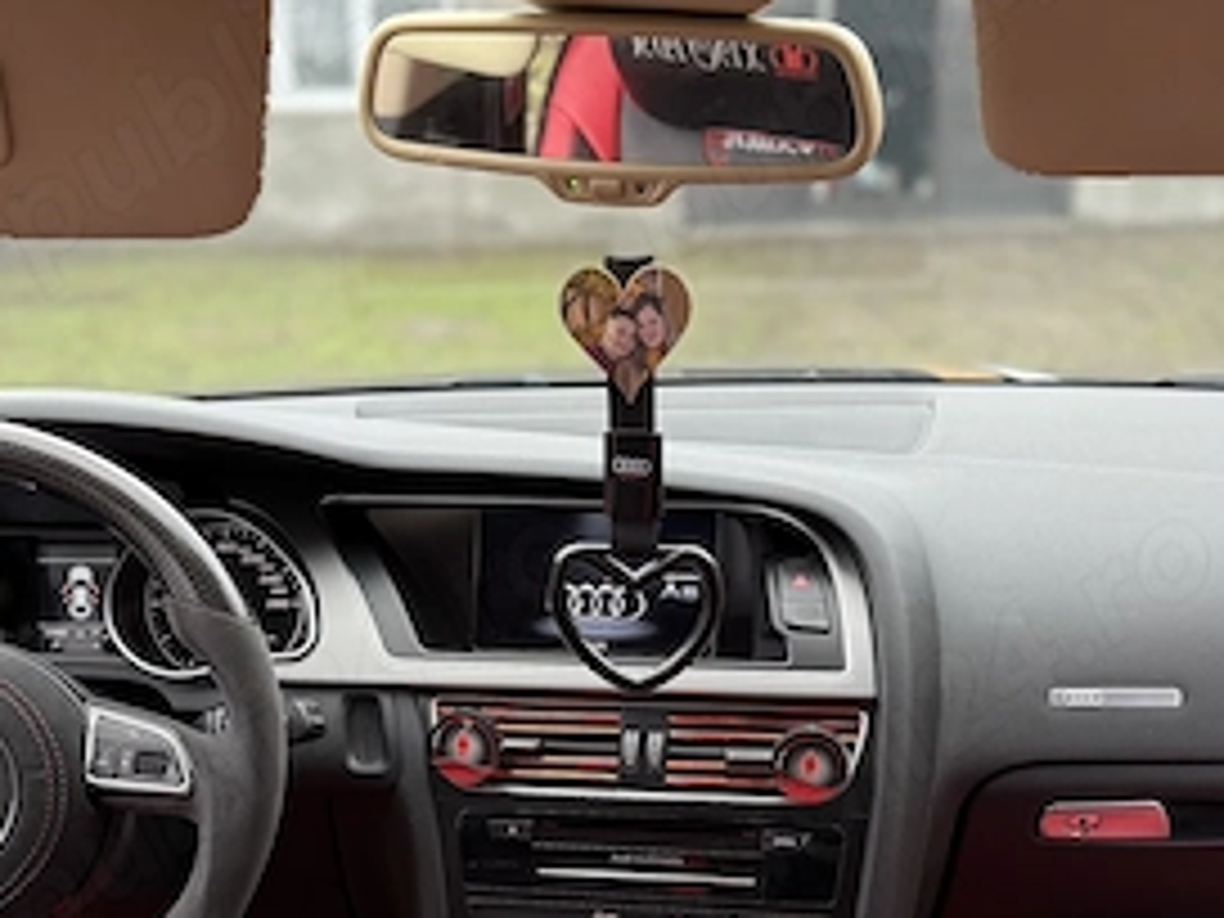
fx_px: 1874
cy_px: 783
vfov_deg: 26.8
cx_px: 603
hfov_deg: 36.2
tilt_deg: -20.2
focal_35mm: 53
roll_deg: +1.0
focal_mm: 6.76
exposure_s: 1/99
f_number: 1.78
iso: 200
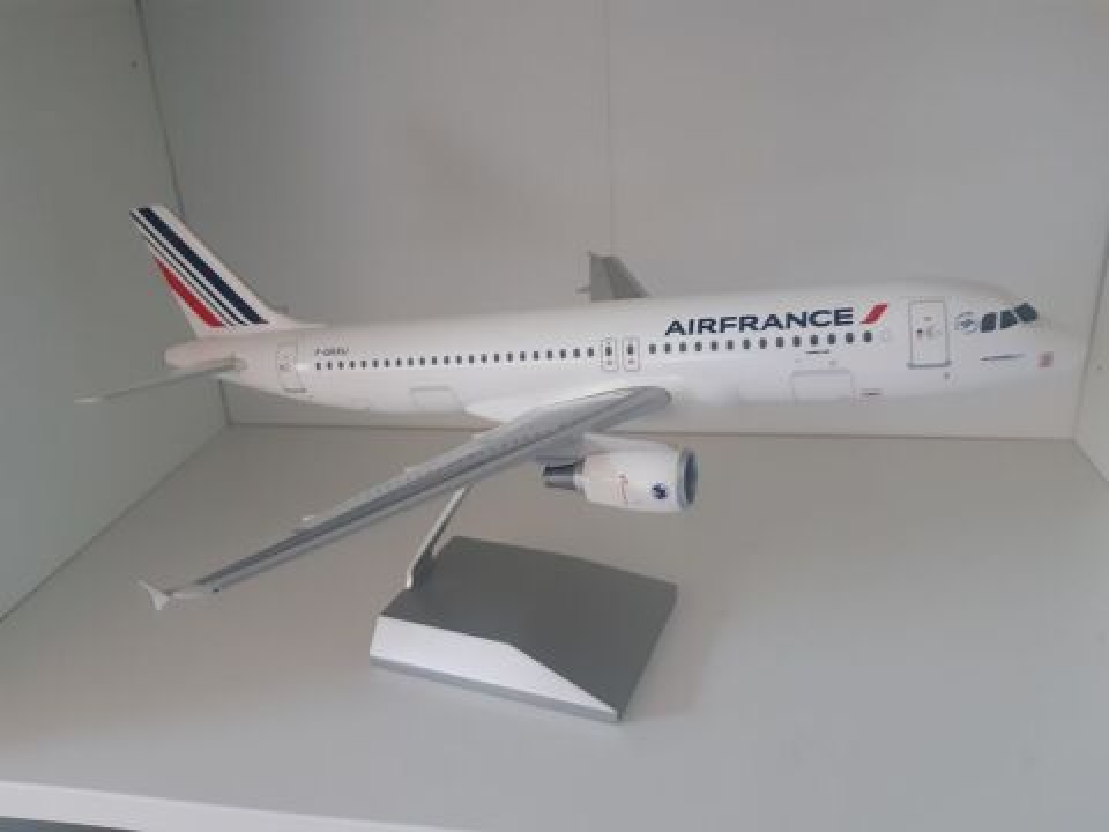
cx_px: 554
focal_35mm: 26
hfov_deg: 67.3
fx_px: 833
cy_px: 416
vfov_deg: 53.1
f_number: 1.7
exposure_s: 1/25
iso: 320
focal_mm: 3.92
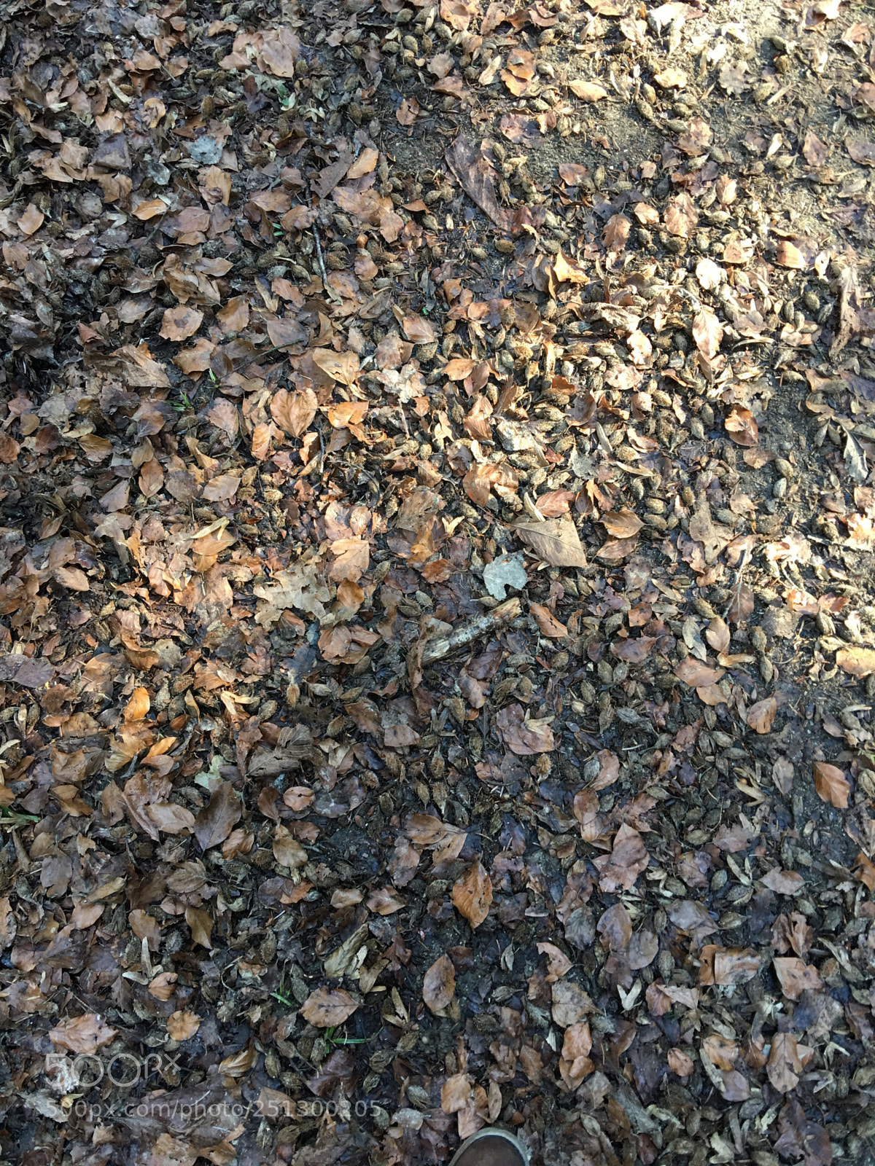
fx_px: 977
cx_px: 438
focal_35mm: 29
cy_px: 583
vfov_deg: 61.7
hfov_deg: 48.2
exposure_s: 1/17
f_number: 2.2
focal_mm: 4.15
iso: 40
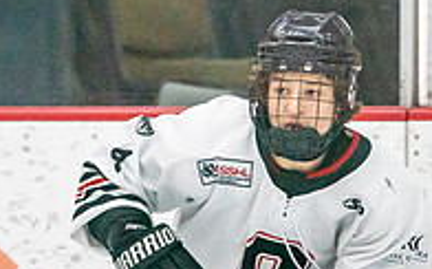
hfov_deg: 2.2
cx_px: 375
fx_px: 11207
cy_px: 527
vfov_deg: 1.4
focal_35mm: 953
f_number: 2.8
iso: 3200
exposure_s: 1/1250
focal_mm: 200
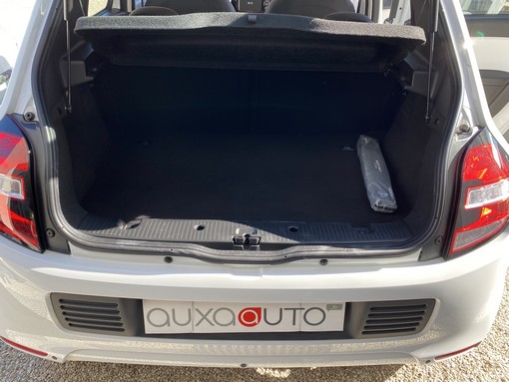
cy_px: 191
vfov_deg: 53.1
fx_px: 382
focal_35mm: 26
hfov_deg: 67.3
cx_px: 254
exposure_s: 1/197
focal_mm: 4.25
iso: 32
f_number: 1.8
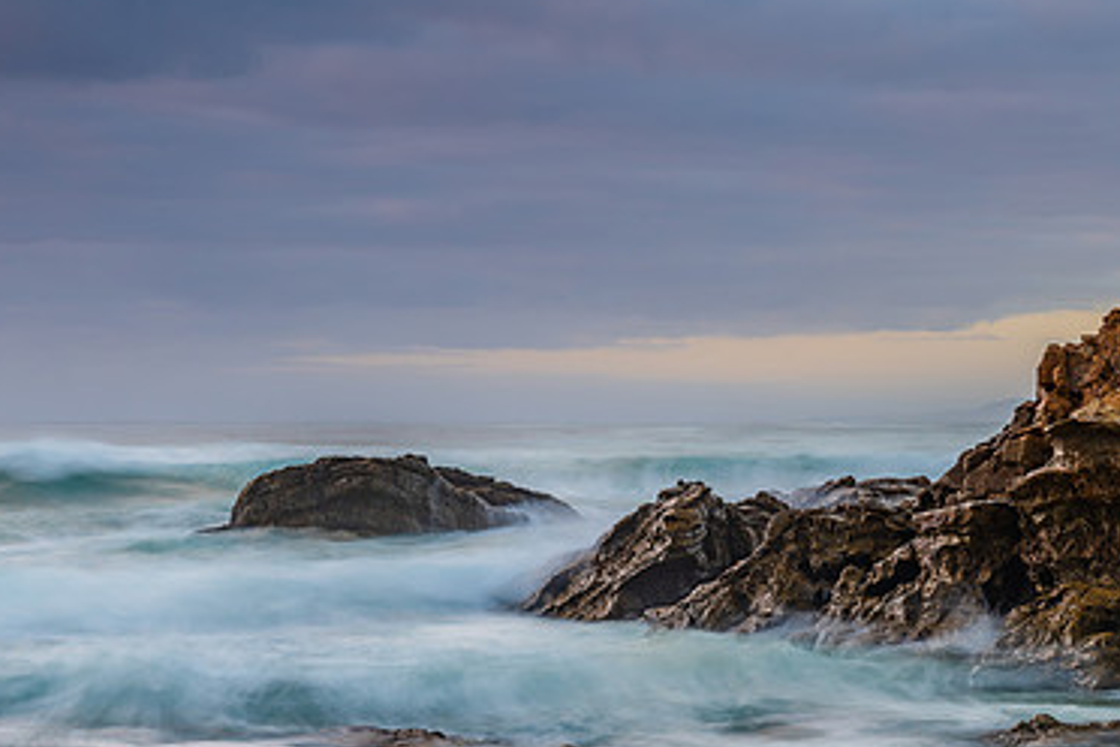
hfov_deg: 19.0
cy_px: 541
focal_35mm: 107
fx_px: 3329
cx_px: 735
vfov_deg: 12.8
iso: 64
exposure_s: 1.6
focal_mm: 66
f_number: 8
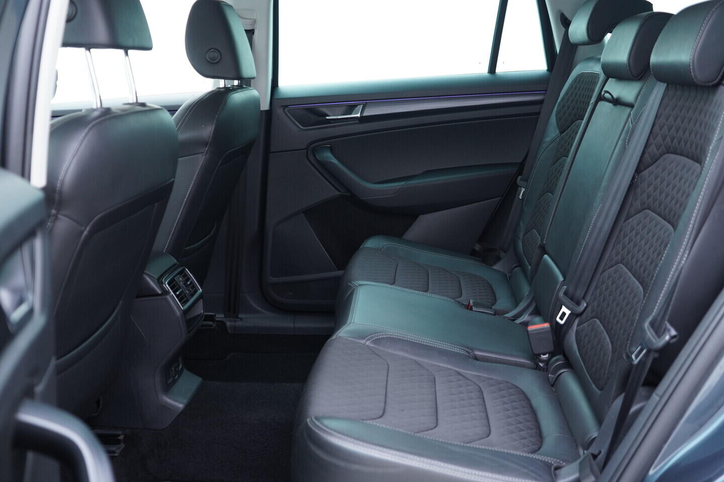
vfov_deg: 36.9
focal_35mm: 36
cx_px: 362
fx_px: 724
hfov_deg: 53.1
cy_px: 241
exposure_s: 1/40
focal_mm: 24
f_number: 2.8
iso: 400
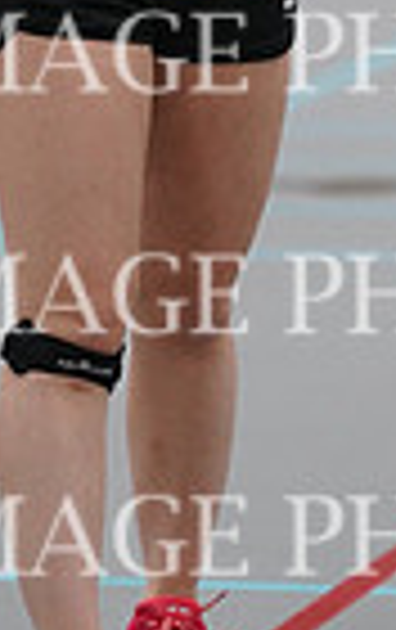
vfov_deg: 4.7
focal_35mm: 442
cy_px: -310
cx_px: 254
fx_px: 7601
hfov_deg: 3.0
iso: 3200
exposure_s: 1/1000
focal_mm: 105
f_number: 1.4
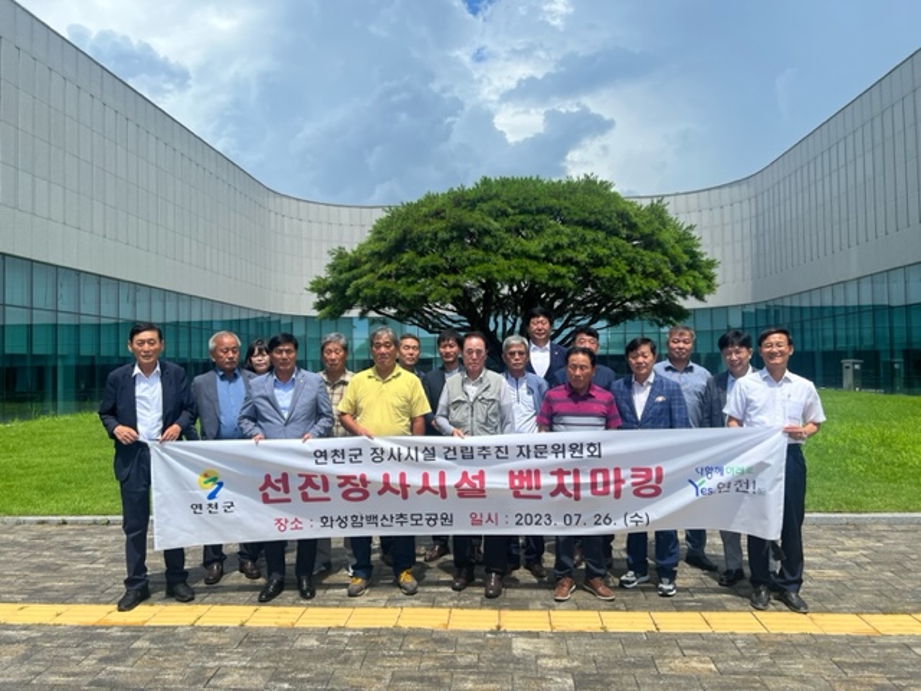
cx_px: 460
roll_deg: +1.0
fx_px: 692
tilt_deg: +1.6
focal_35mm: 26
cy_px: 346
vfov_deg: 53.1
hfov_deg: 67.3
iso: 50
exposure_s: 1/3968
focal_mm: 5.7
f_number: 1.5
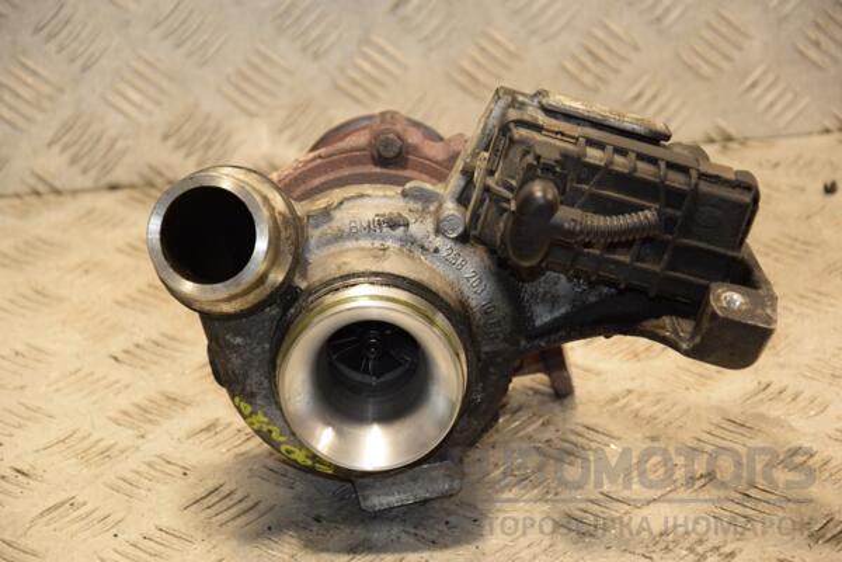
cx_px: 421
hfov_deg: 16.1
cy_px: 281
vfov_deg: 10.8
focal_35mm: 128
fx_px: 2982
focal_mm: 85
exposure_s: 1/125
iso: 800
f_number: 5.6
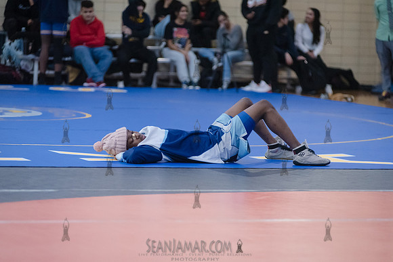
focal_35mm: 173
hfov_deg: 11.9
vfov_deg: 7.9
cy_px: 131
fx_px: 1889
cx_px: 196
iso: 6400
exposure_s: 1/320
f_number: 3.2
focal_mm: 170
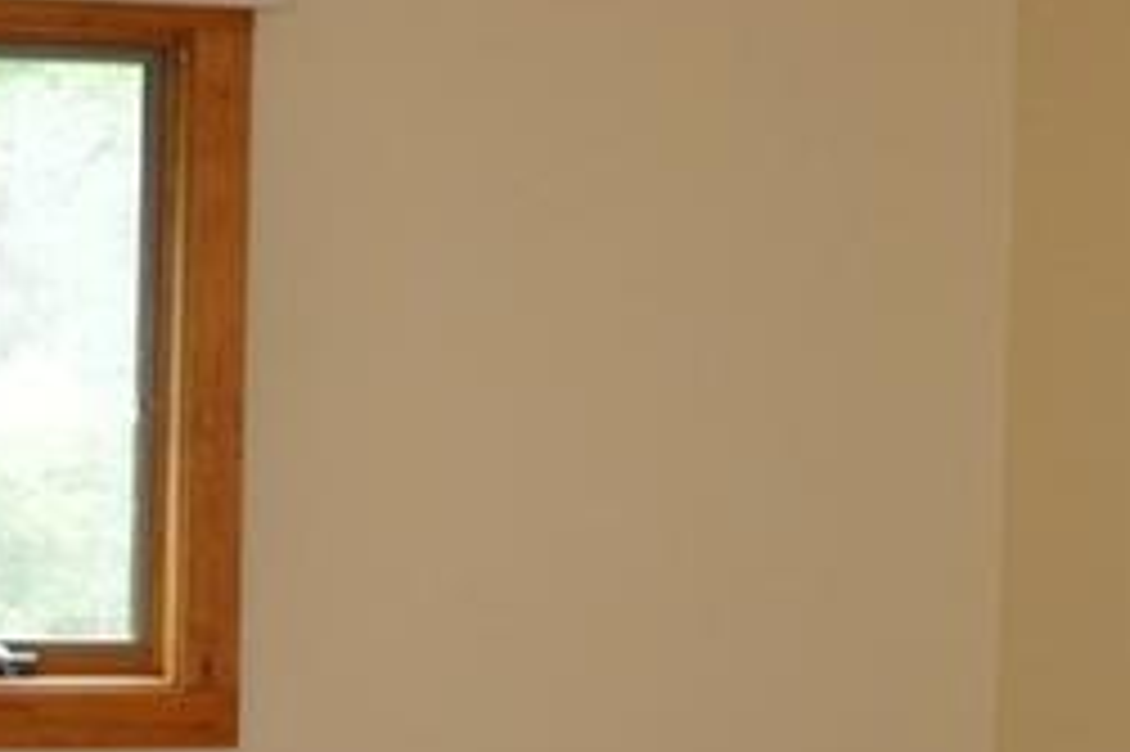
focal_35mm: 110
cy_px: 475
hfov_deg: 18.6
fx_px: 3450
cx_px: 441
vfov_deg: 12.4
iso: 800
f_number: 3.5
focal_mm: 18
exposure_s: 1/80
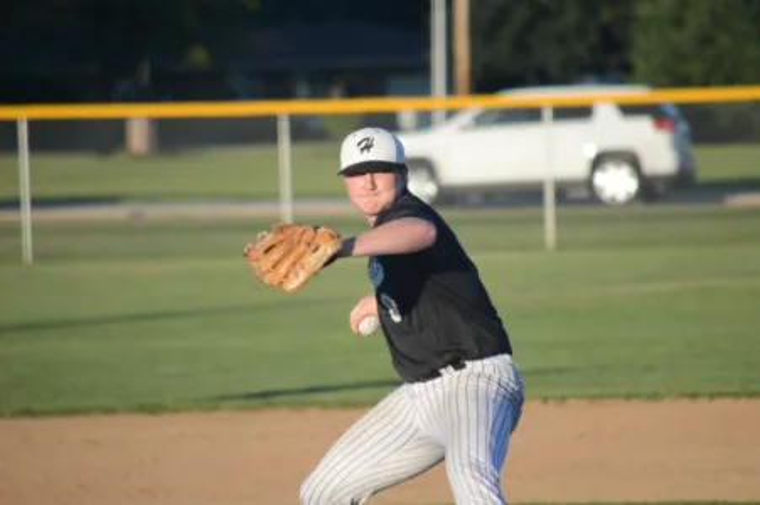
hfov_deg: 4.6
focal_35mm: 450
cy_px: 252
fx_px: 9493
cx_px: 380
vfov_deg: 3.1
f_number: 5.6
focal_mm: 300
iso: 400
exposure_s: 1/800
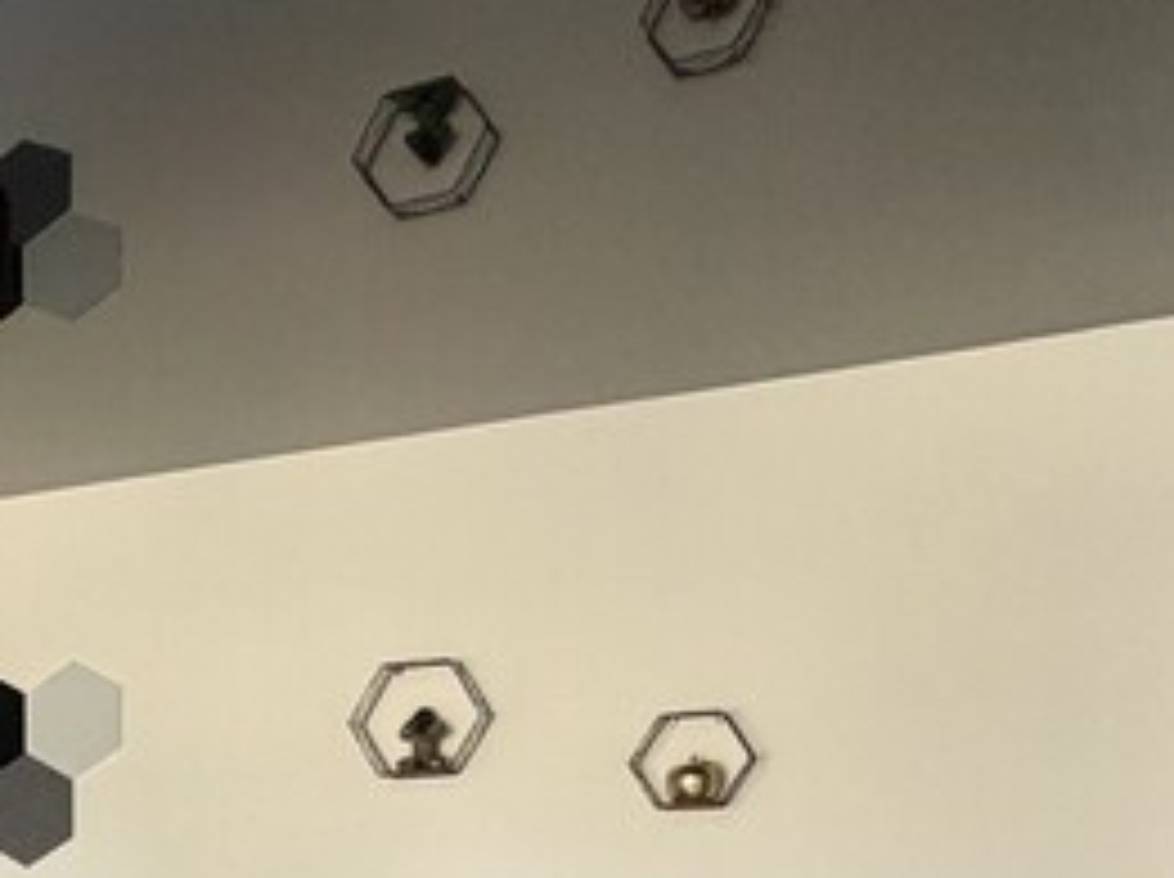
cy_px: 1085
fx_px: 1863
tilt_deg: -5.7
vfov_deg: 23.9
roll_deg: +1.8
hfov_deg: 29.0
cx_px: -319
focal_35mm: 55
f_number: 2.2
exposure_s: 1/87
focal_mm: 2.22
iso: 320
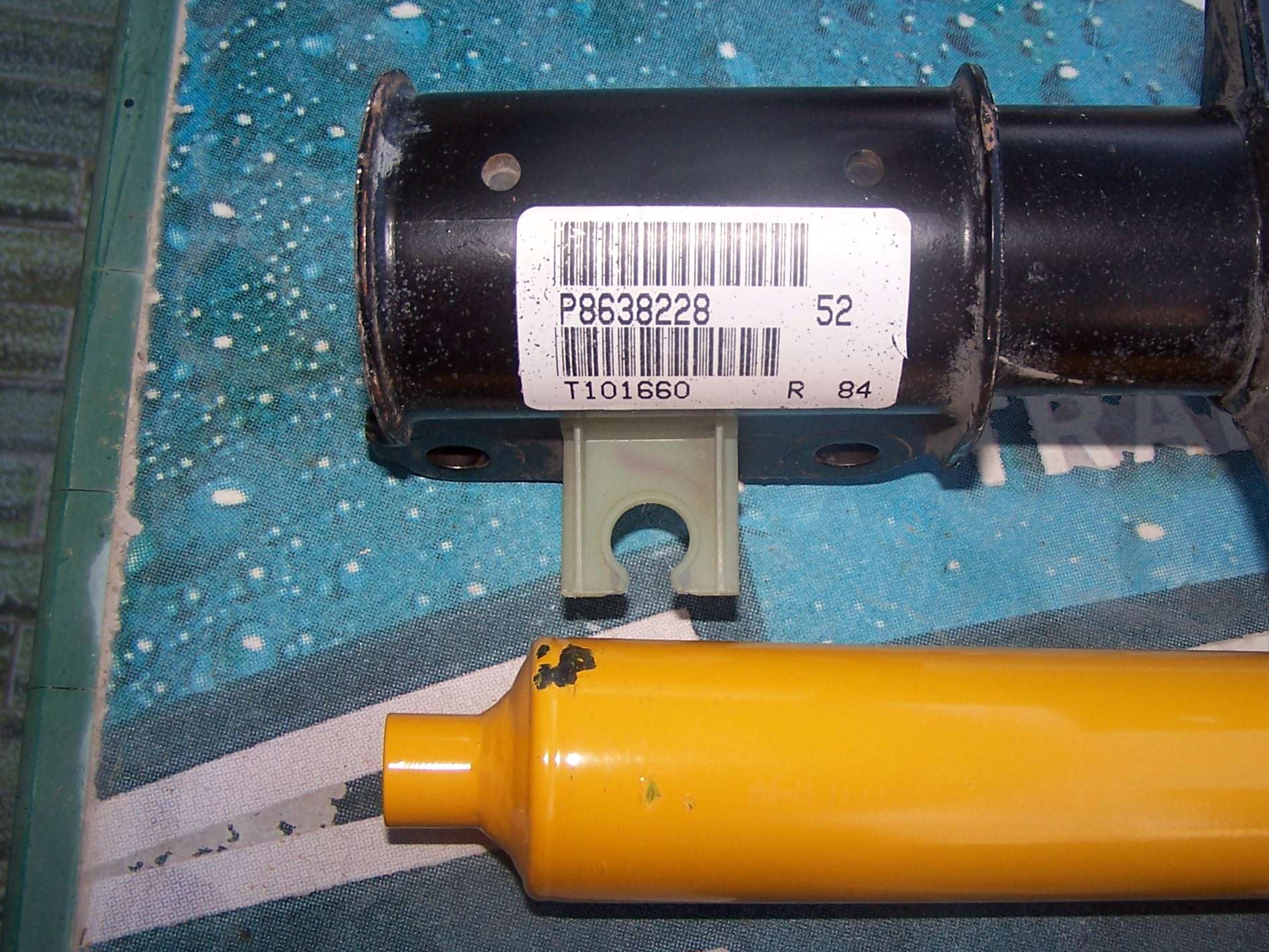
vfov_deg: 30.9
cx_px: 771
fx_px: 1723
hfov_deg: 40.2
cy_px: 514
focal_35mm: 47
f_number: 2.8
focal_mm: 6.3
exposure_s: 1/60
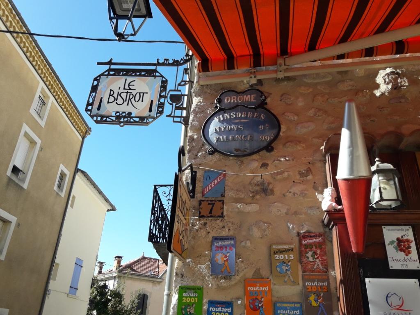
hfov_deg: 63.4
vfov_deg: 49.7
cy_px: 158
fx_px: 340
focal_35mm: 28
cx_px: 210
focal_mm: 3.7
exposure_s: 1/712
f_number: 1.9
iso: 40
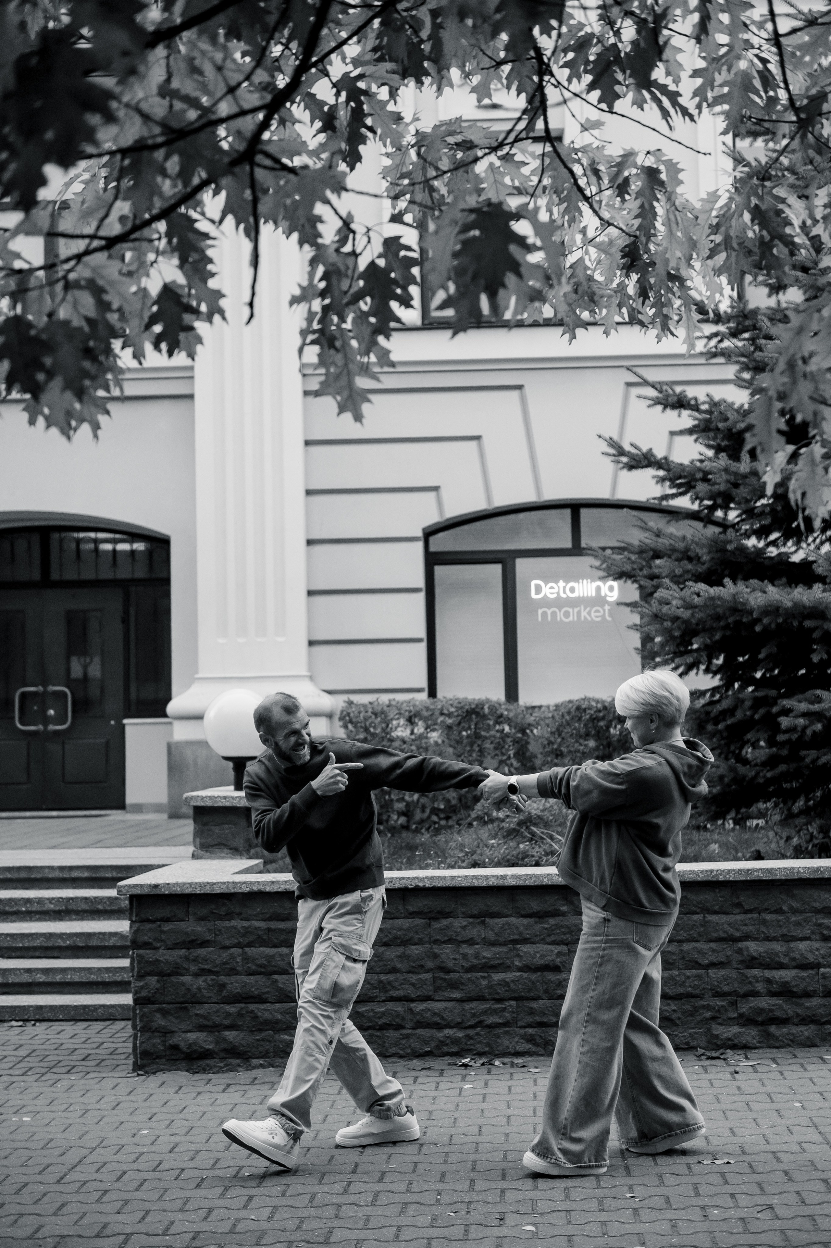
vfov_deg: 36.3
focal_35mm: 55
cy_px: 624
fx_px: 1906
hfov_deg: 24.6
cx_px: 416
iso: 1600
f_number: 2.8
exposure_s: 1/4000
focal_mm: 55
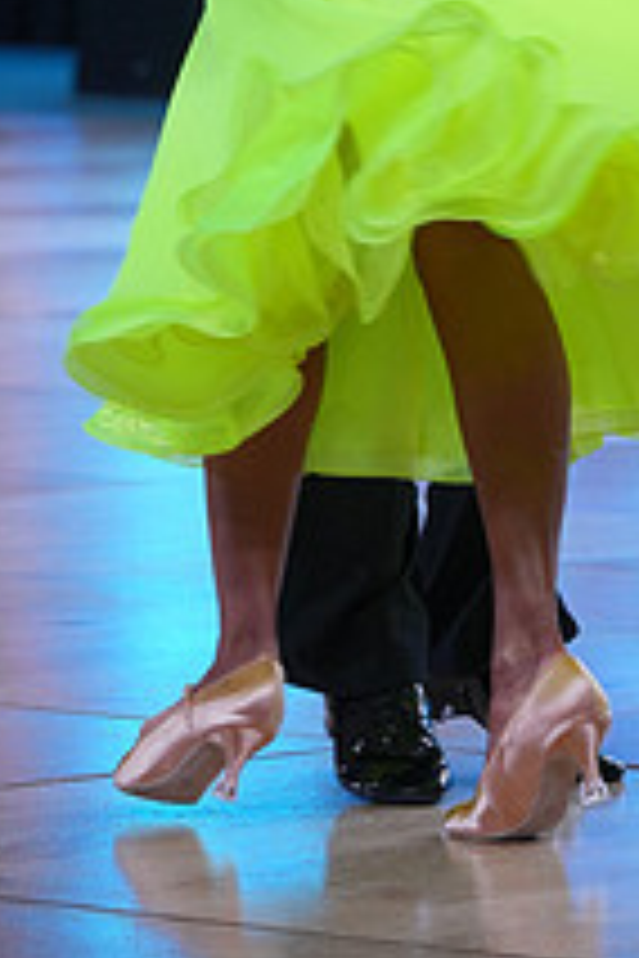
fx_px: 9664
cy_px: -207
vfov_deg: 5.6
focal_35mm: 363
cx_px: 403
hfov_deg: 3.8
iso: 1250
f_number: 5.6
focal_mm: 133
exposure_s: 1/400
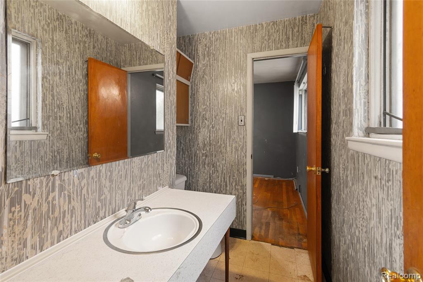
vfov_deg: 70.5
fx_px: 200
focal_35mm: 17
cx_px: 212
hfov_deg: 93.3
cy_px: 141
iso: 320
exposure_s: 1/2.5
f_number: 9
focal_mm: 17
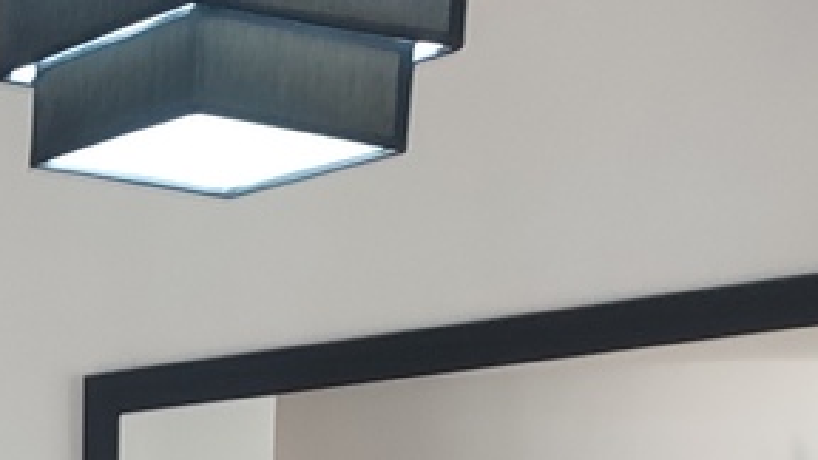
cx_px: -307
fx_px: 2625
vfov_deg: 8.5
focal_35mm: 121
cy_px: 1352
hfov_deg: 16.5
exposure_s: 1/33
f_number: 1.9
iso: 396
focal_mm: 6.04
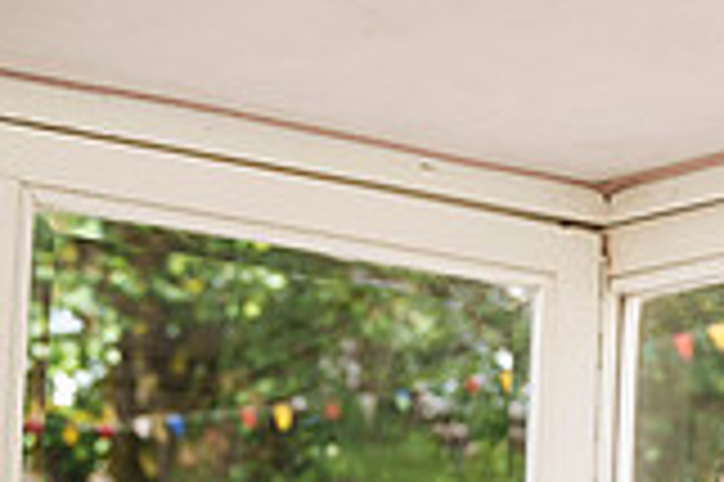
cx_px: 796
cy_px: 664
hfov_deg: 19.4
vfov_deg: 13.0
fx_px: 2029
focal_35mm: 101
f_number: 3.5
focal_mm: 28
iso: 200
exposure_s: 1/250
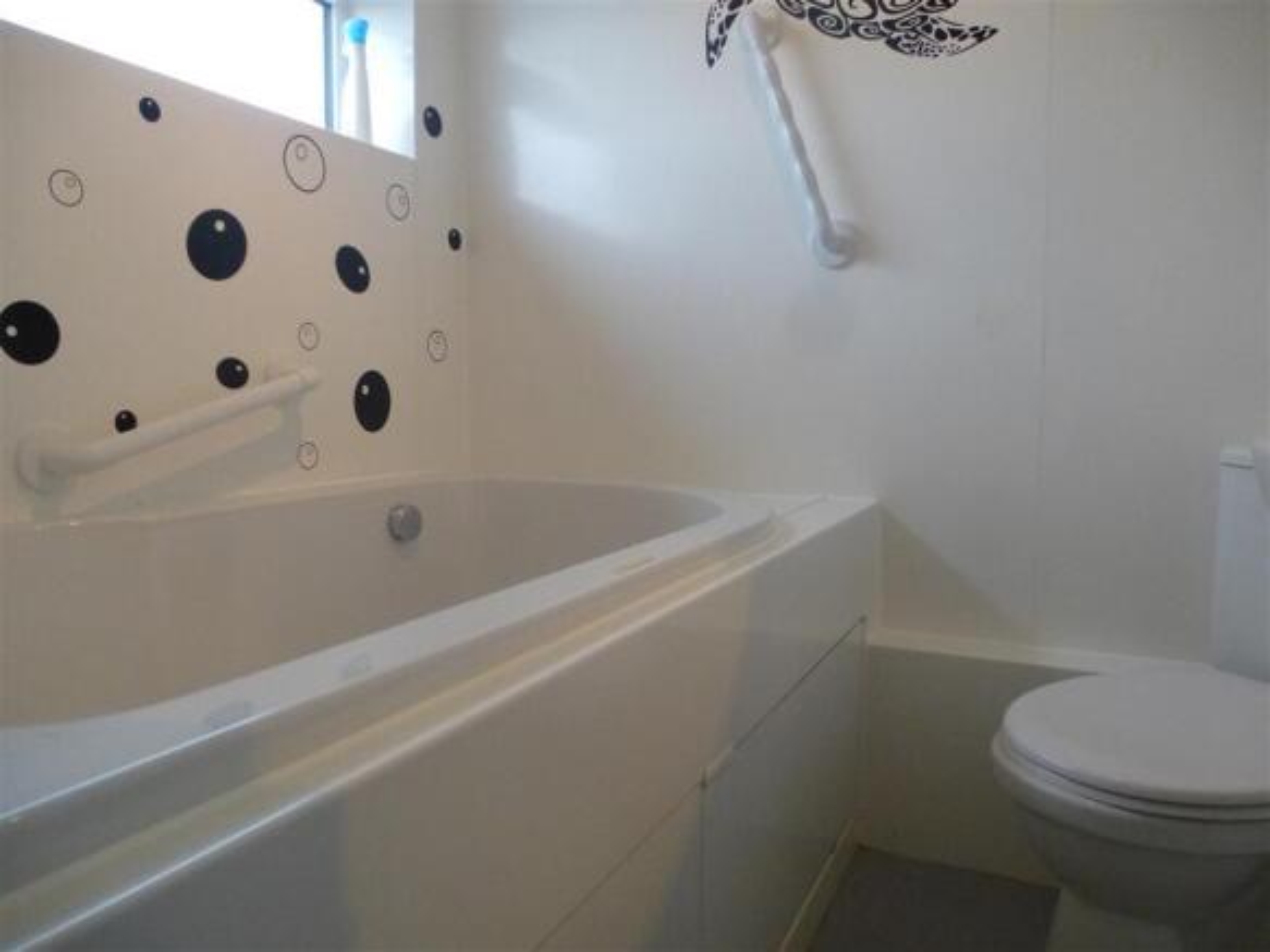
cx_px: 635
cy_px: 476
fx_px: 880
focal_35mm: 24
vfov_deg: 56.8
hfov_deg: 71.6
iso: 800
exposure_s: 1/60
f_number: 3.3
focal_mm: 4.3
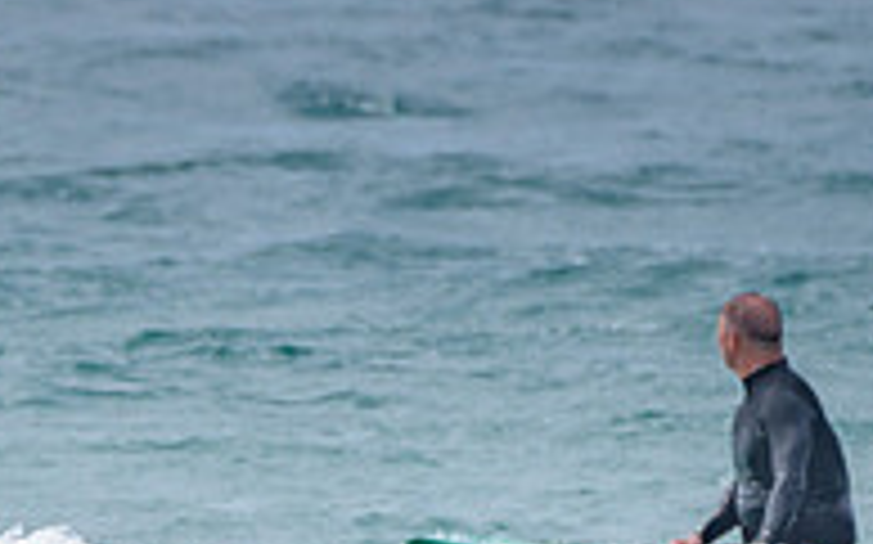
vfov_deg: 0.7
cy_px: 844
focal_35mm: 1866
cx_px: -28
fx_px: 44370
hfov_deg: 1.1
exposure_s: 1/1600
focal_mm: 500
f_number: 5.6
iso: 140
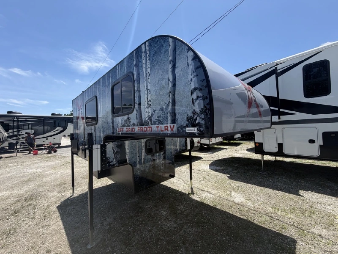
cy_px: 127
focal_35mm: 14
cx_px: 169
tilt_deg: -0.2
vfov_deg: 85.7
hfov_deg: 102.1
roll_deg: +2.9
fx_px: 137
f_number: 2.2
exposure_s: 1/770
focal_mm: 2.22
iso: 25
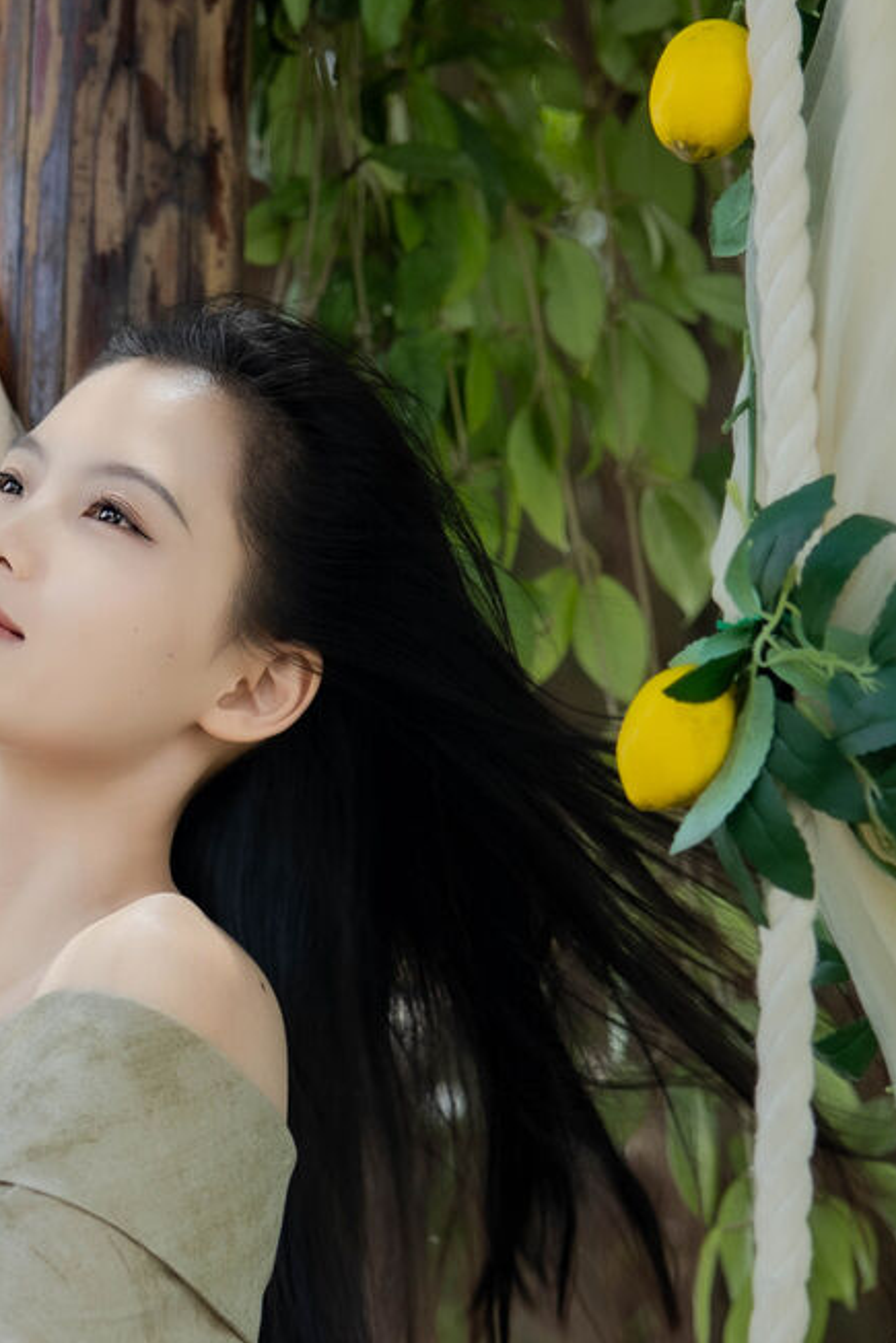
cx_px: -4
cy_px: 1038
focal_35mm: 138
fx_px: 5149
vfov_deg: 14.8
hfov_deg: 9.9
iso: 100
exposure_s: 1/200
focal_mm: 50
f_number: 2.8
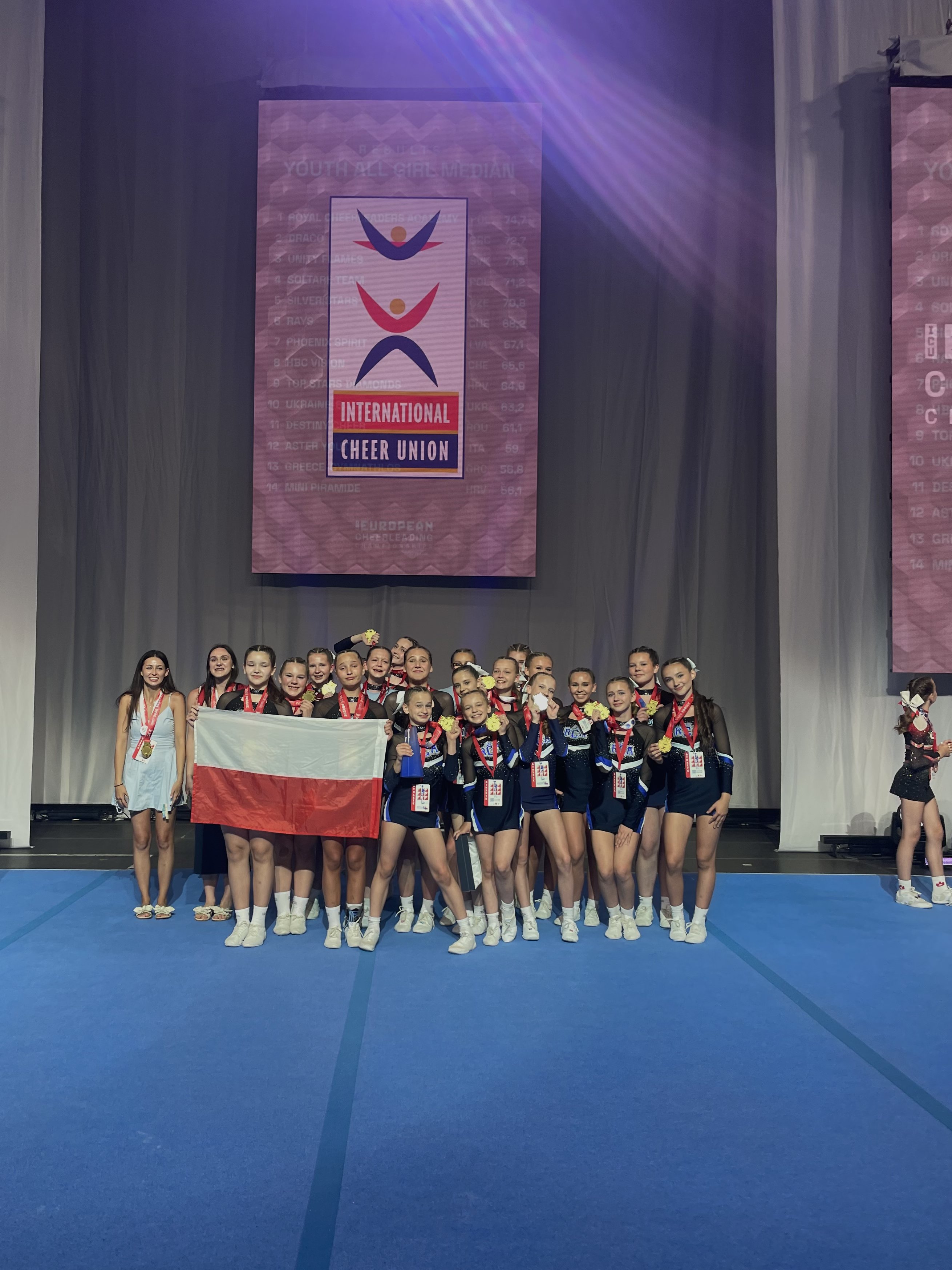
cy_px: 634
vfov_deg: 60.0
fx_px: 1100
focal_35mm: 30
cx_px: 433
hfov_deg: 46.7
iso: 50
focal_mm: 4.2
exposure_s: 1/150
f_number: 1.6
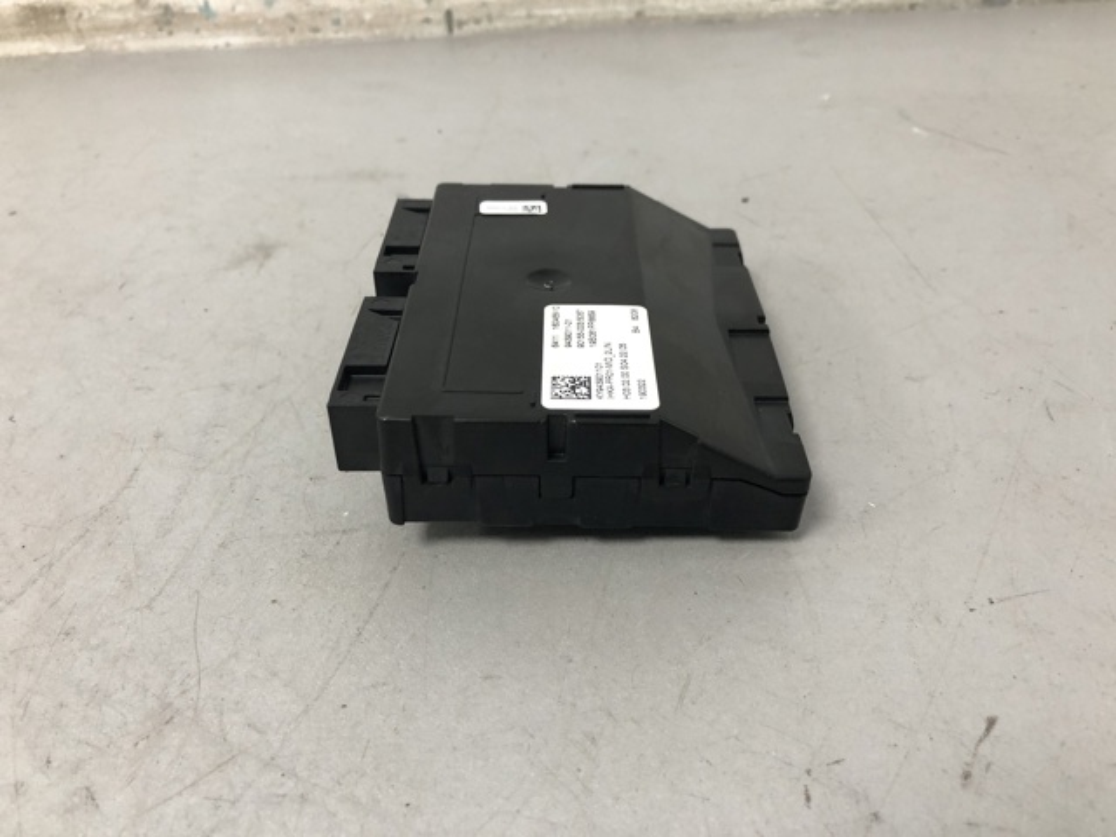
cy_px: 418
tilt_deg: -38.1
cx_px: 558
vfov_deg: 49.7
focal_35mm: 28
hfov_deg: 63.4
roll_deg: +6.8
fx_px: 903
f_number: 1.8
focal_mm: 4
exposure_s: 1/25
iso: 32
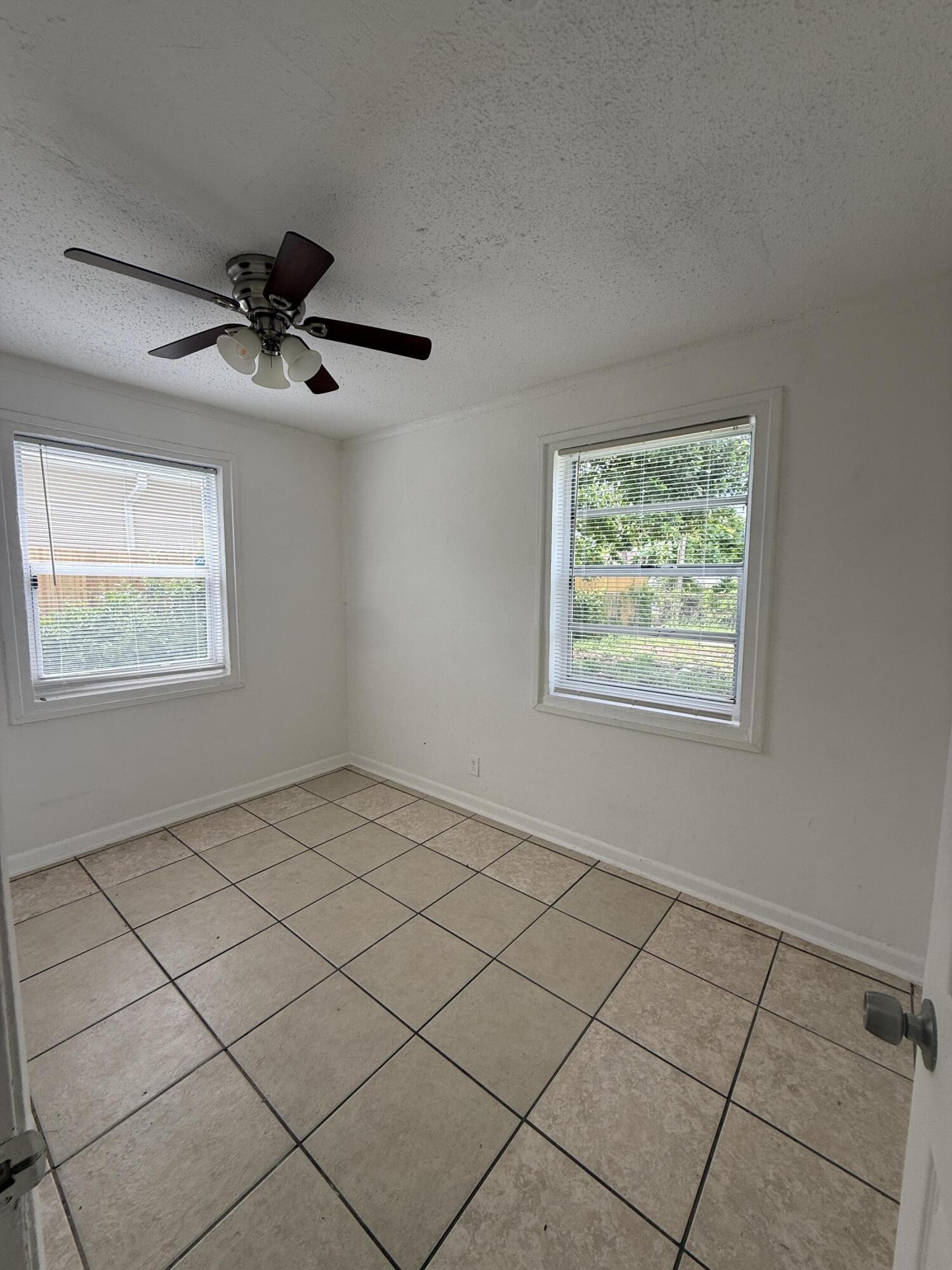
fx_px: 513
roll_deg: -0.2
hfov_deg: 85.7
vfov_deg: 102.1
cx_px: 476
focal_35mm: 14
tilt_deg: -4.9
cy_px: 635
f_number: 2.2
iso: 50
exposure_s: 1/248
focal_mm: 2.22
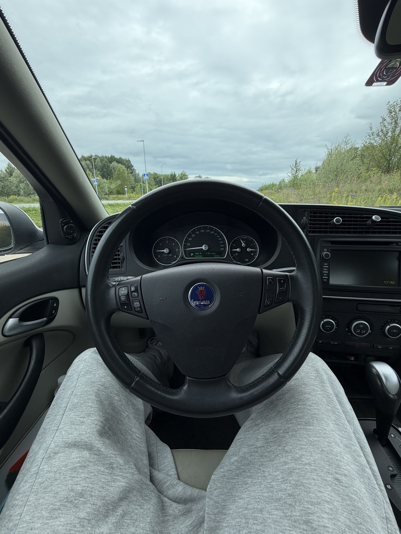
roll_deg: +0.5
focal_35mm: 14
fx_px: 216
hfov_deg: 85.7
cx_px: 200
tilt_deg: -16.9
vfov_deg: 102.1
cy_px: 267
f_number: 2.2
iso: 50
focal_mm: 2.22
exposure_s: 1/502
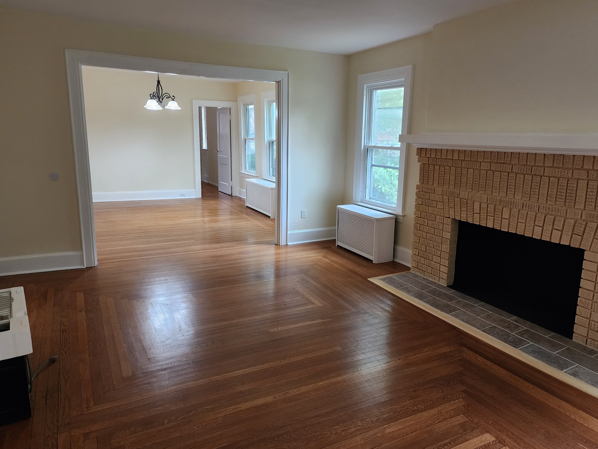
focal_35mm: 25
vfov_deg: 54.9
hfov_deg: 69.3
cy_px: 224
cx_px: 315
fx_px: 432
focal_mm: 6.4
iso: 500
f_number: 1.8
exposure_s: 1/120
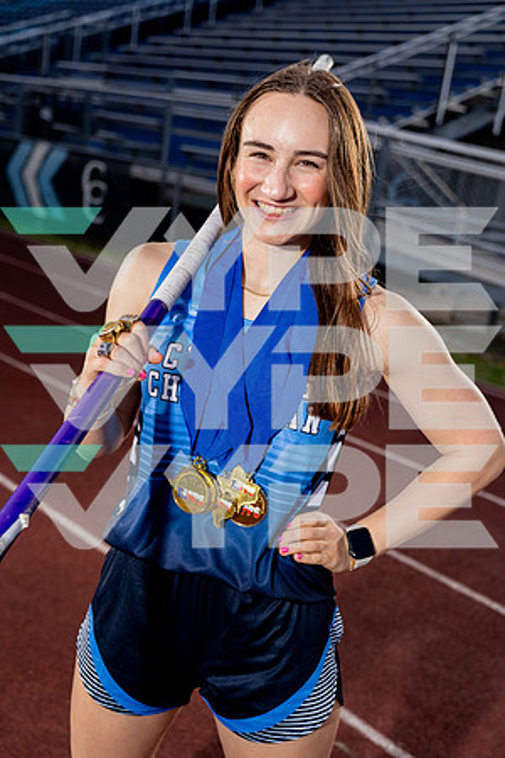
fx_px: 947
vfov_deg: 43.6
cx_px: 252
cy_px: 379
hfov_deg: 29.9
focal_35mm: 45
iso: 100
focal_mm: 45
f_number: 4
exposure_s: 1/250
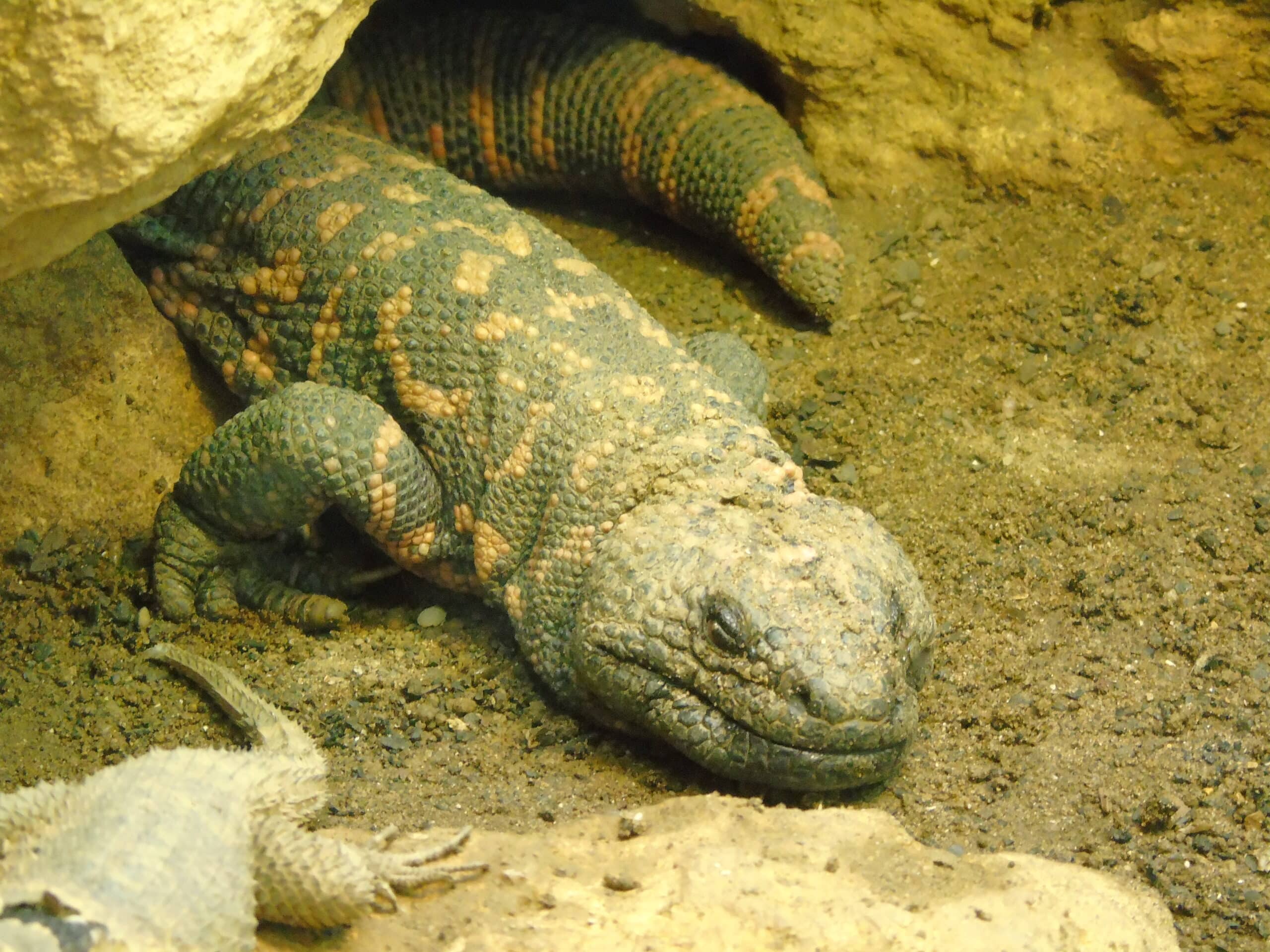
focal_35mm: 278
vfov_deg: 5.3
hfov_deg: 7.1
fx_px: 10199
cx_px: 635
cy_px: 476
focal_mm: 50
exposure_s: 1/15
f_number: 4.9
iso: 1000
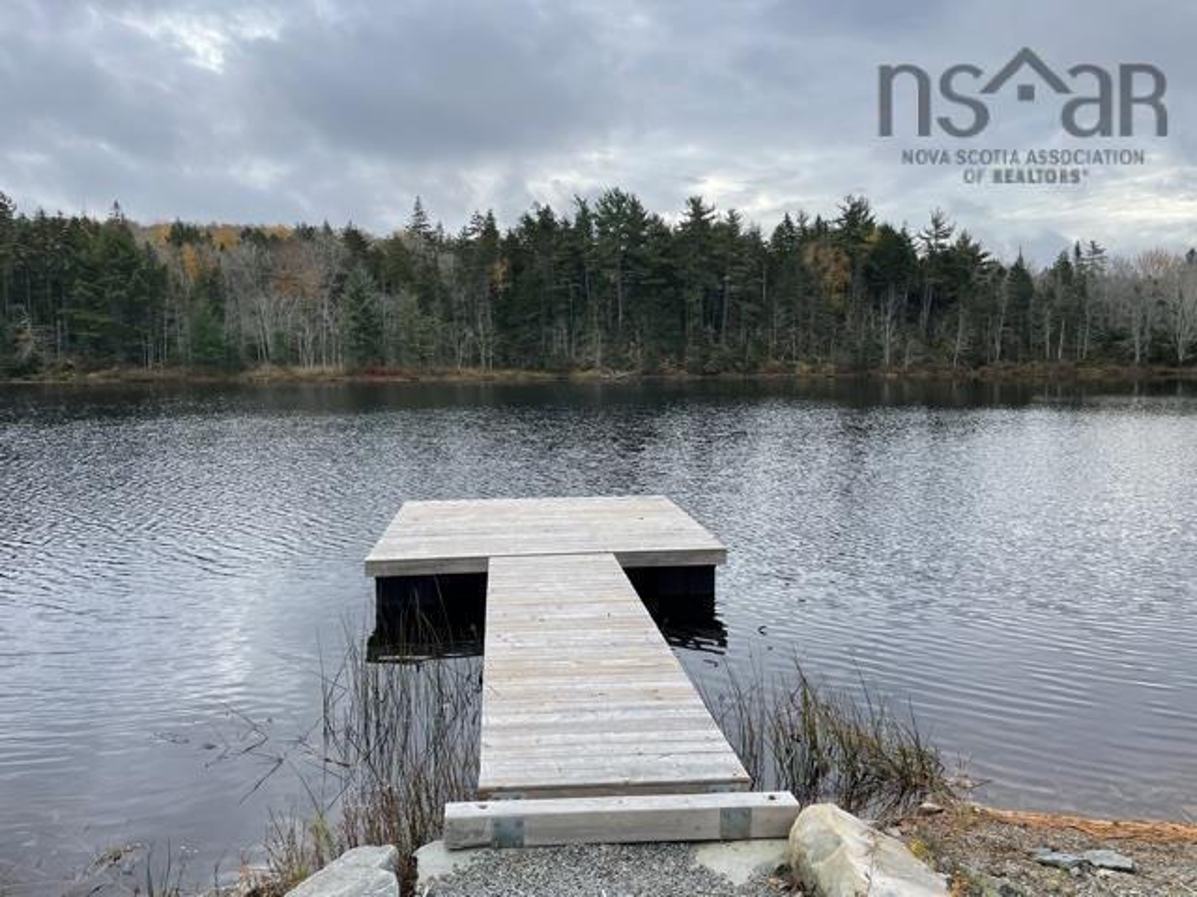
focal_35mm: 26
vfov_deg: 53.1
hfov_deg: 67.3
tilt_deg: -4.6
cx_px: 598
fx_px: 899
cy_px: 448
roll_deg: -0.5
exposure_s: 1/1553
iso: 32
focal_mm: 4.2
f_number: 1.6
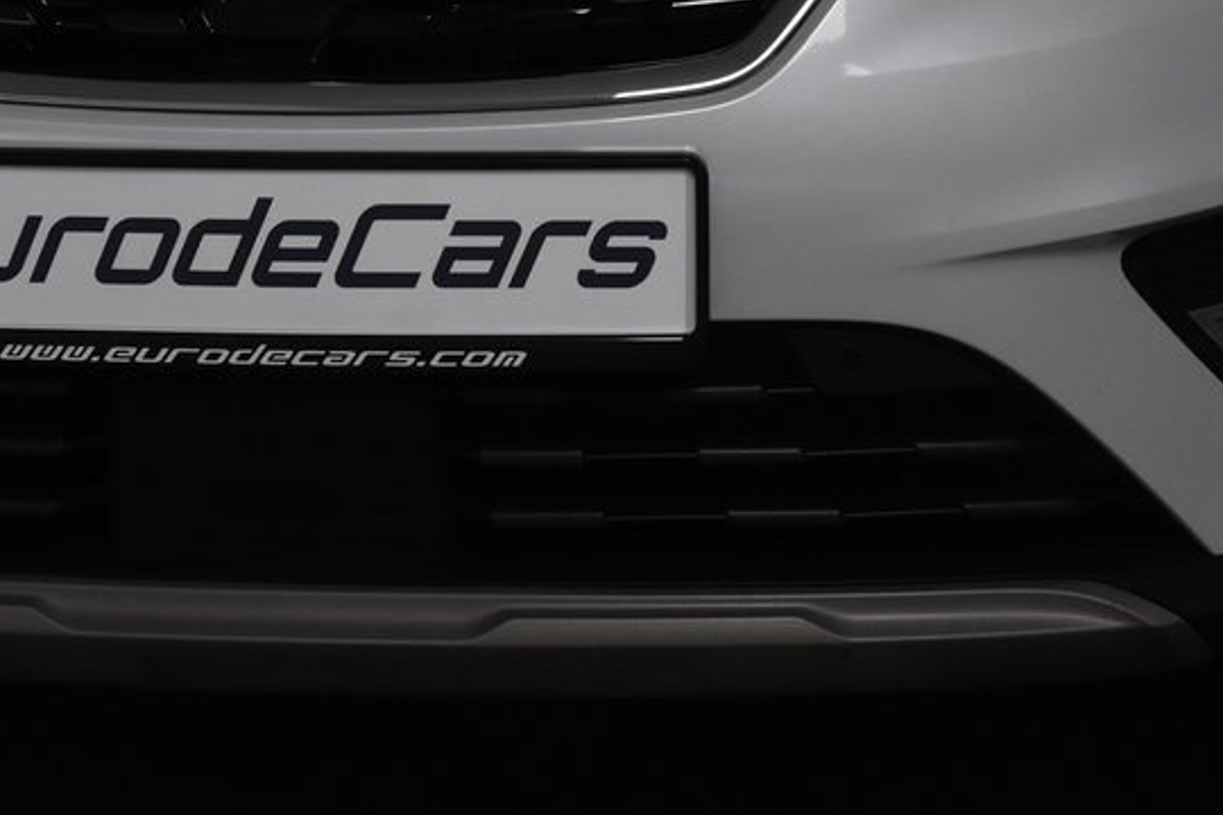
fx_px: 4110
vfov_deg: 11.2
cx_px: 392
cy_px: -51
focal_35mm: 121
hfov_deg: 16.9
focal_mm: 34
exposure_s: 1/250
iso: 1600
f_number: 8
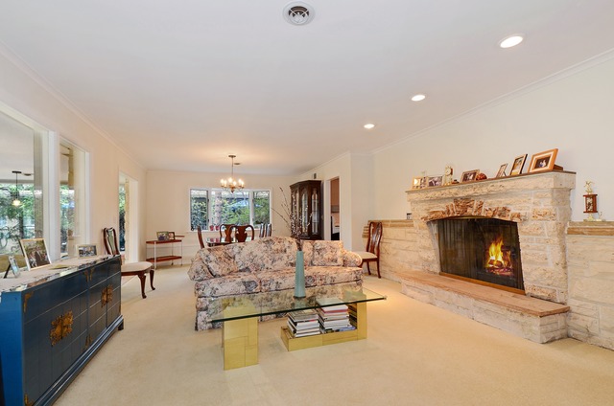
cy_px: 203
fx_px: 255
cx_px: 307
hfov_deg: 100.5
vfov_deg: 77.1
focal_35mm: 15
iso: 200
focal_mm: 10
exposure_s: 1/5
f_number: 8
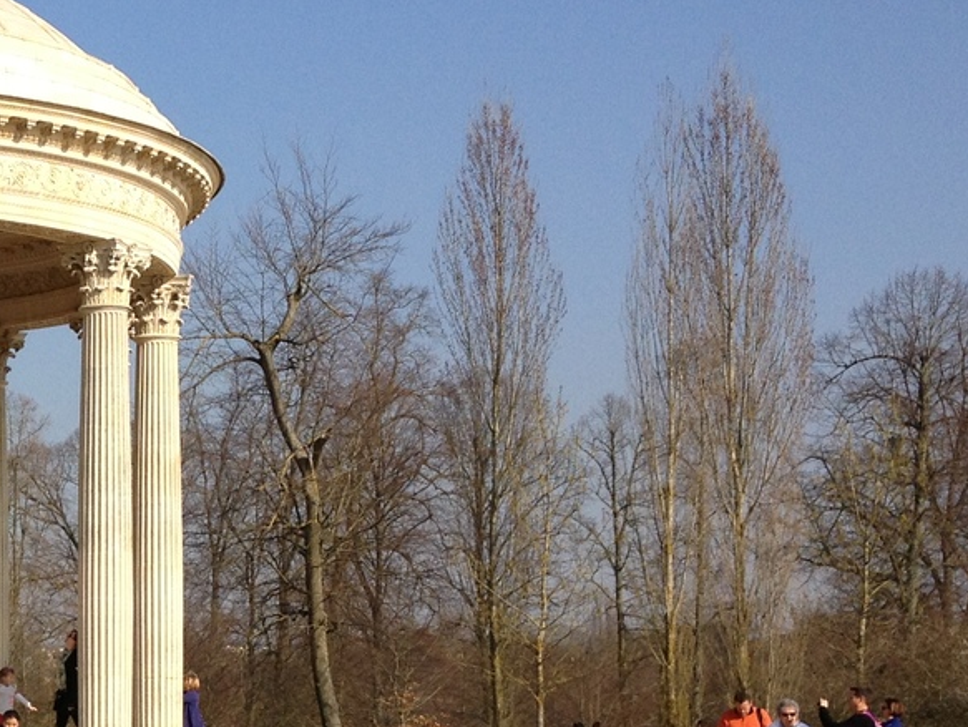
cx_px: -161
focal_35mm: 96
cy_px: 611
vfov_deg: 15.3
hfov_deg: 19.4
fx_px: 2686
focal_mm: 4.28
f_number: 2.4
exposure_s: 1/1672
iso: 50
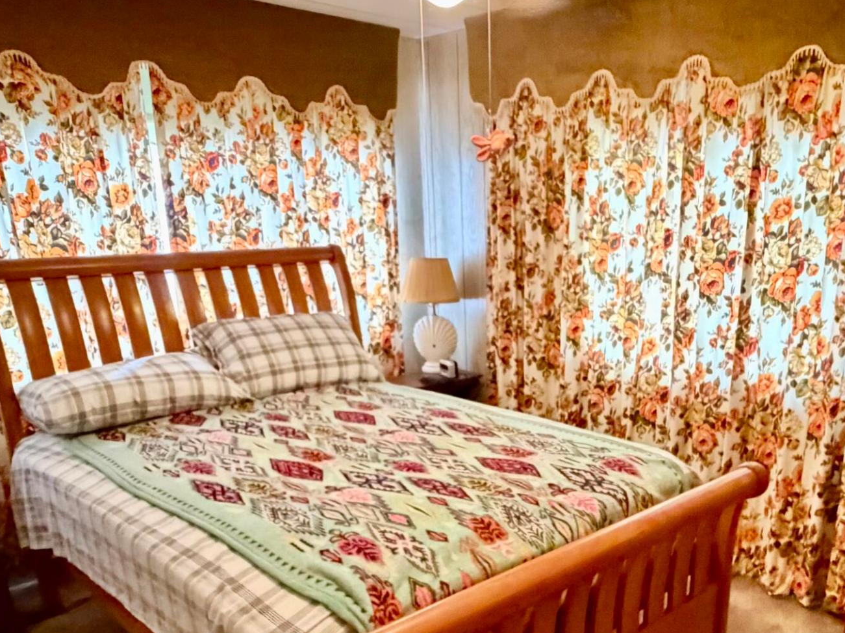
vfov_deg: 44.5
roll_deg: -0.3
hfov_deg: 57.4
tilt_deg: -17.4
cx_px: 544
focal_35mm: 31
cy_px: 440
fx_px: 757
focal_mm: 2.22
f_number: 2.2
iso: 3200
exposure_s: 1/30
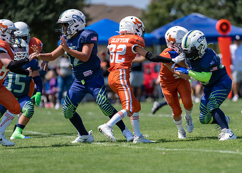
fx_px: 1872
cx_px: 146
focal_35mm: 272
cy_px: 100
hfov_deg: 7.4
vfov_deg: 5.3
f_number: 2.8
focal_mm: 200
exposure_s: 1/2000
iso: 160
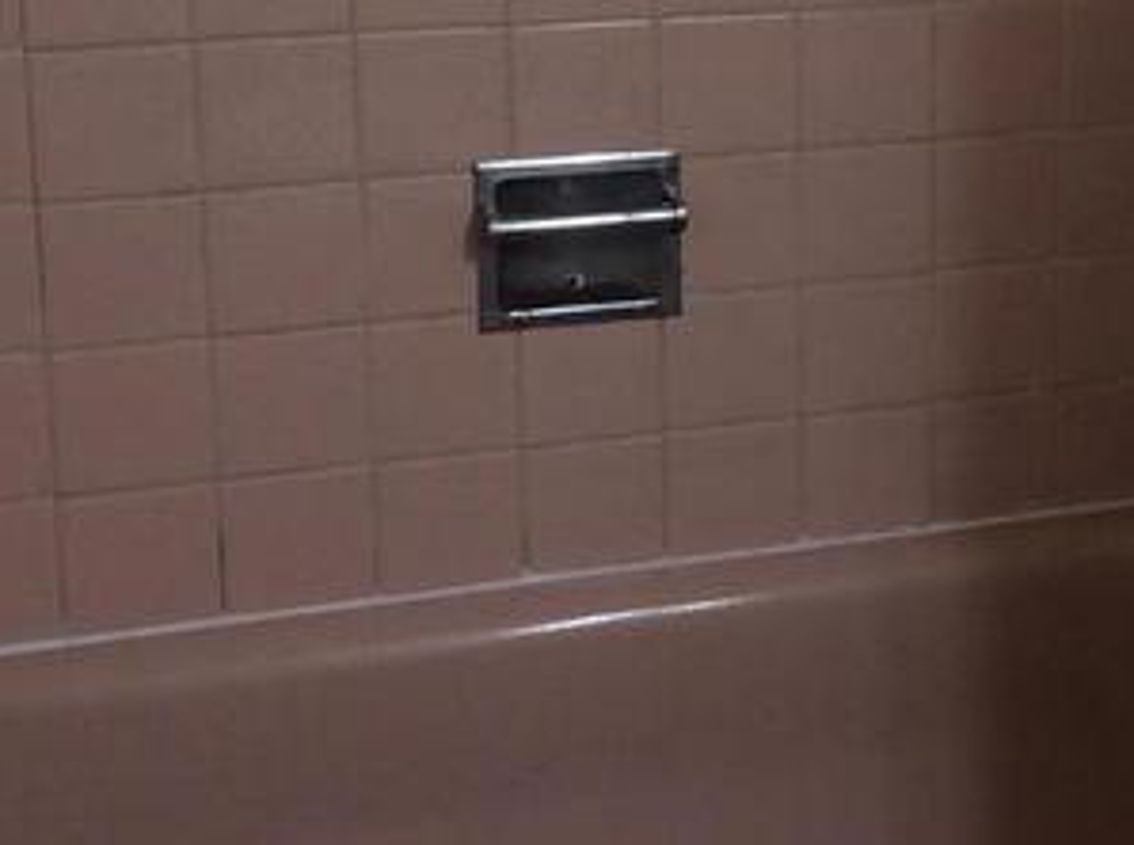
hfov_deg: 16.9
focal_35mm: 110
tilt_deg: -17.4
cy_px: 327
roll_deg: -2.6
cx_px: 1454
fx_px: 3595
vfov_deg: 13.4
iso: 40
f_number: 2.4
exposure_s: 1/24
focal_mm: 3.3
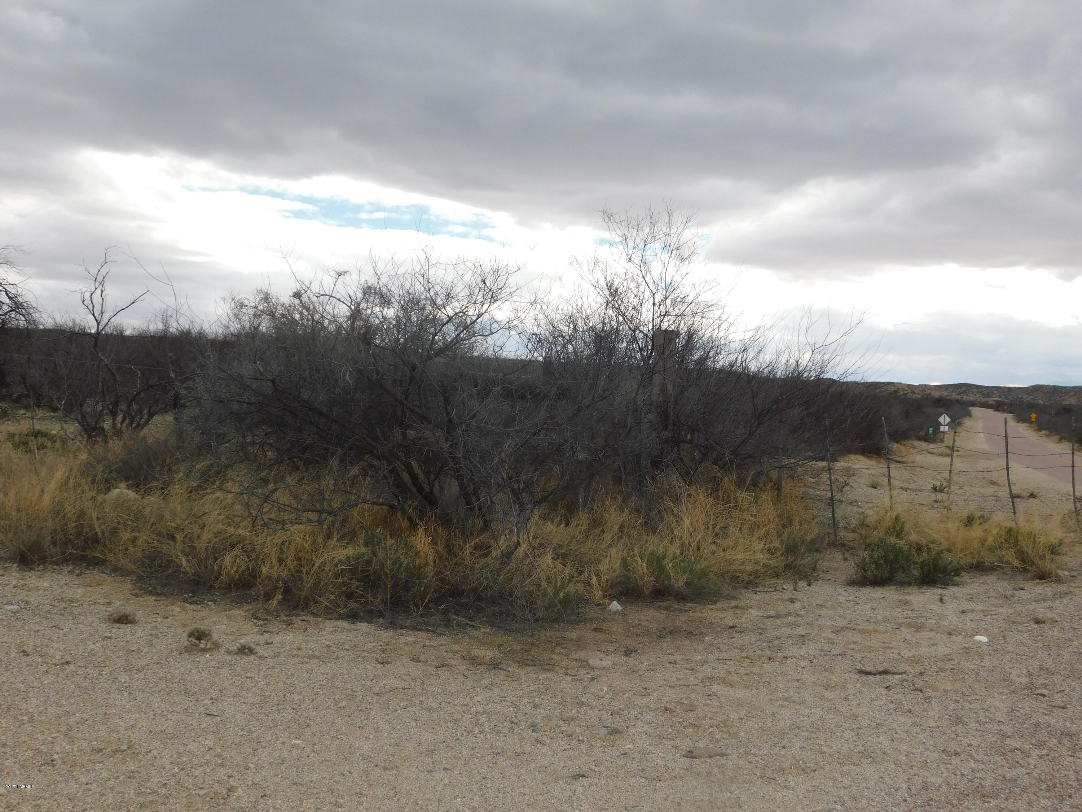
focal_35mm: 36
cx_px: 541
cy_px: 406
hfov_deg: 51.4
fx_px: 1125
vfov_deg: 39.7
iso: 125
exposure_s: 1/1000
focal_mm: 6.3
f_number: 3.5
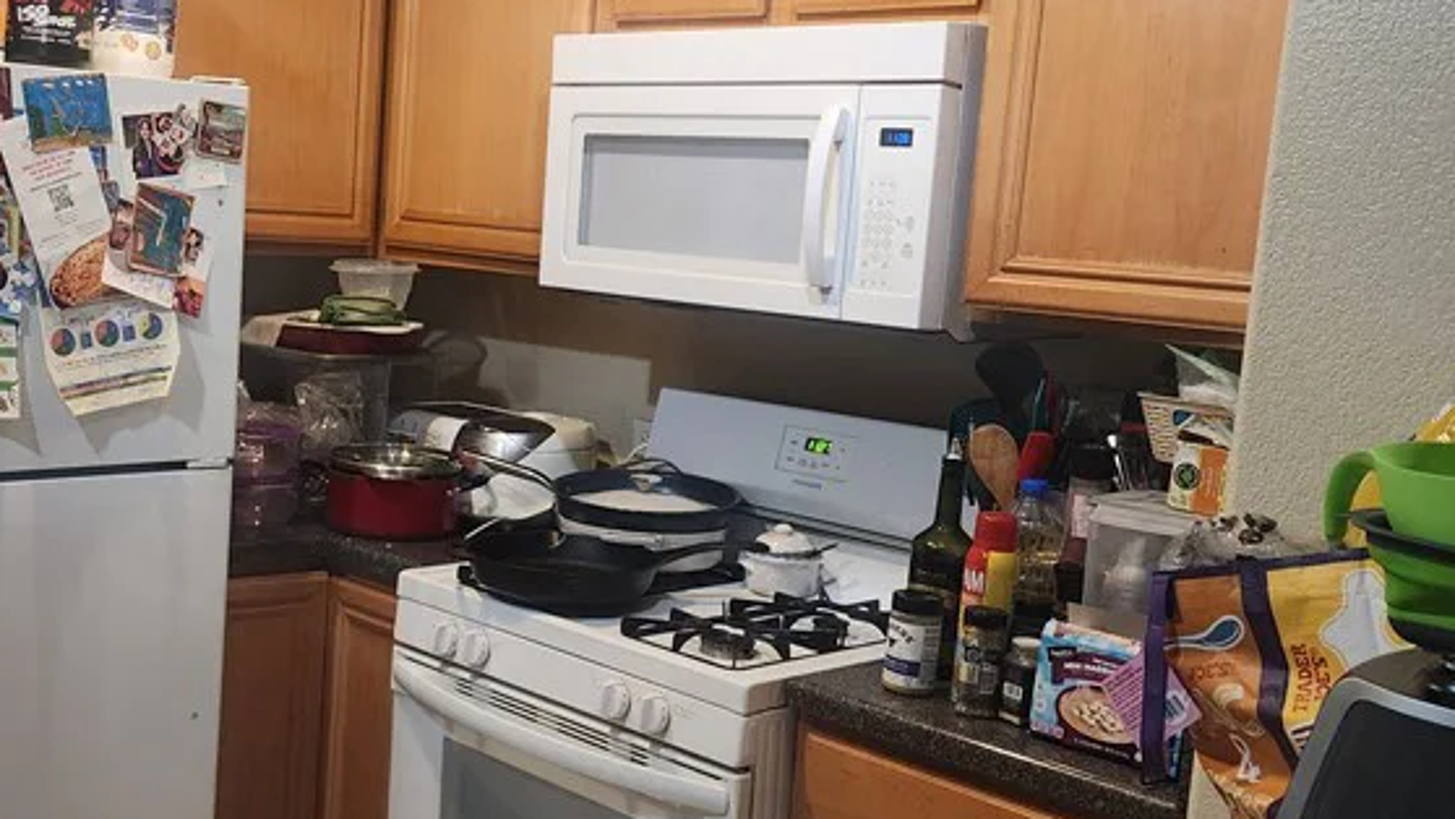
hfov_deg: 43.6
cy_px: 407
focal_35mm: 46
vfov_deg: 26.0
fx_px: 1775
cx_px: 433
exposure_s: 1/60
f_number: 1.8
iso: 640
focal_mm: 6.4
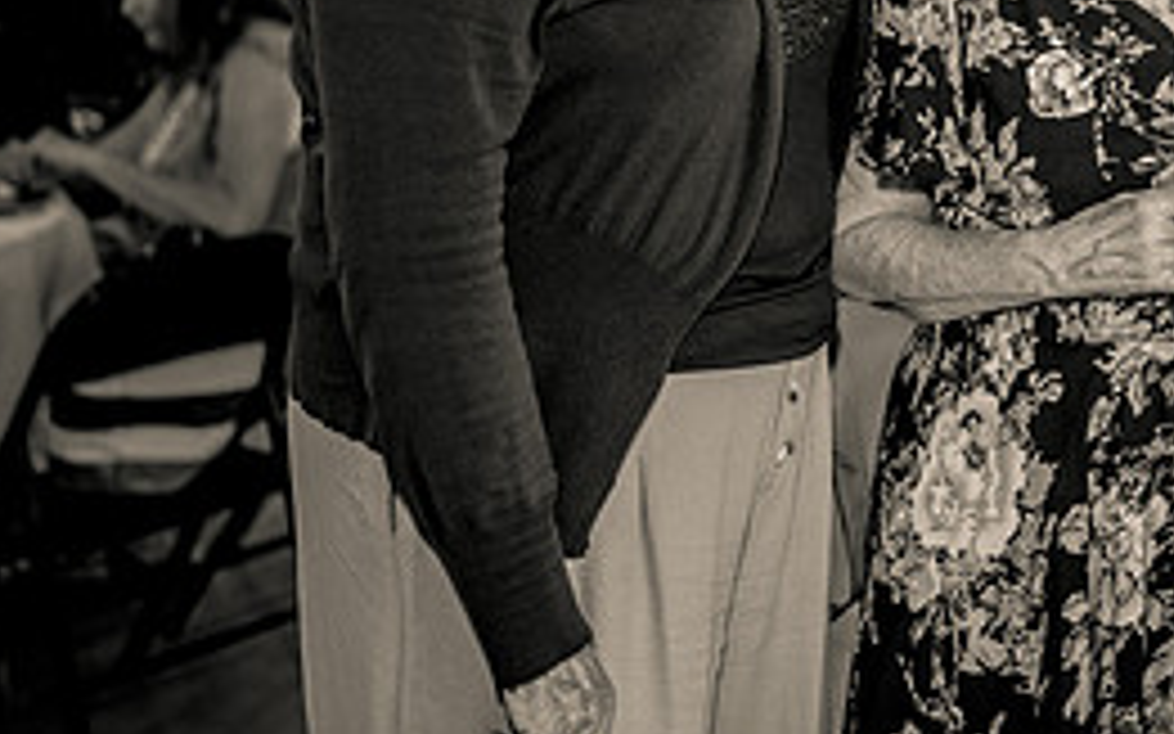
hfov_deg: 23.8
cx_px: 1125
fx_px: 2687
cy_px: 43
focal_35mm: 84
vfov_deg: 15.3
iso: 125
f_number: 1.4
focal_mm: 35
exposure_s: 1/250
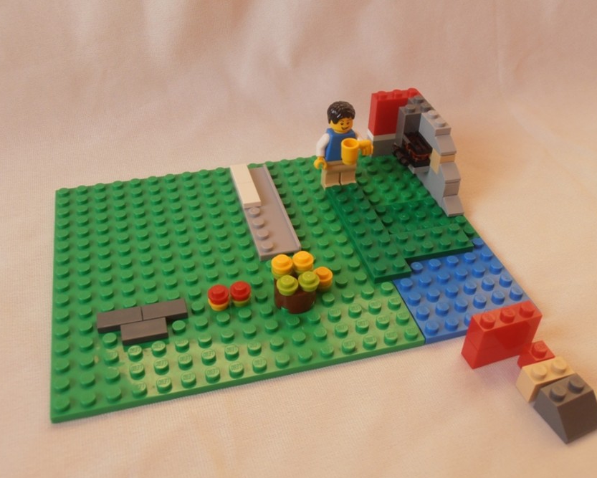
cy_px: 241
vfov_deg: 38.2
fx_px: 689
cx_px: 317
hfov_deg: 46.8
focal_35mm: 39
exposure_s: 1/40
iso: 100
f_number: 3.9
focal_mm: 6.61
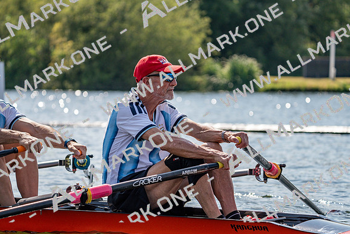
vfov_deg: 6.8
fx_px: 1964
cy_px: 118
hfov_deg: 10.2
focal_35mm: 202
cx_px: 175
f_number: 5.6
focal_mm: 200
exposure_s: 1/1600
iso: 200
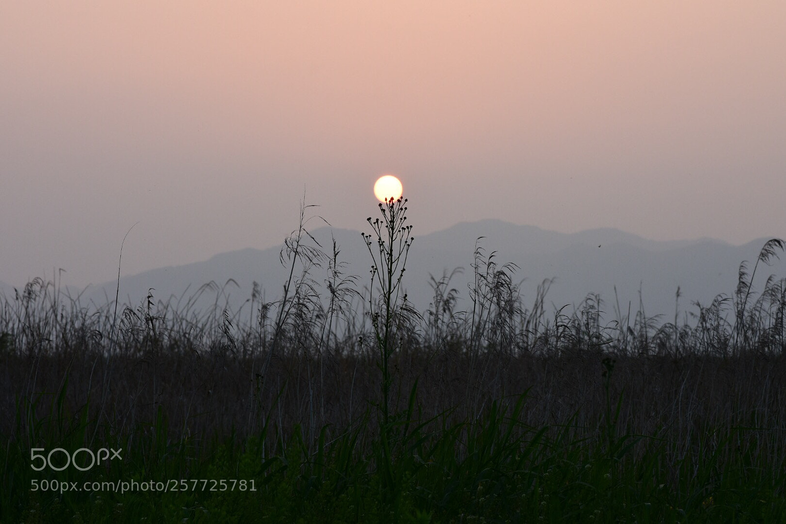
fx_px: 2784
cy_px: 262
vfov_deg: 10.8
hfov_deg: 16.1
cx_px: 393
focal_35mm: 128
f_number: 8
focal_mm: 85
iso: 320
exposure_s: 1/320
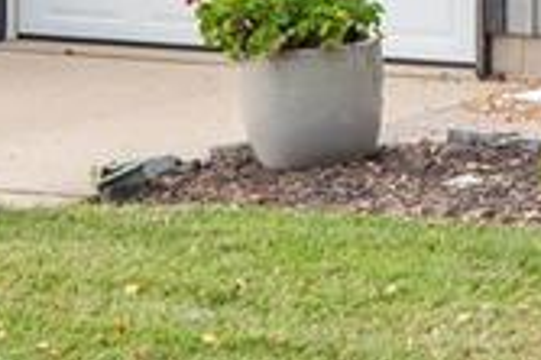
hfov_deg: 10.3
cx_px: 684
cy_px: -328
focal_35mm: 196
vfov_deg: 6.8
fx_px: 2943
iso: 400
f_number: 10
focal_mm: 16
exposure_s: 1/80
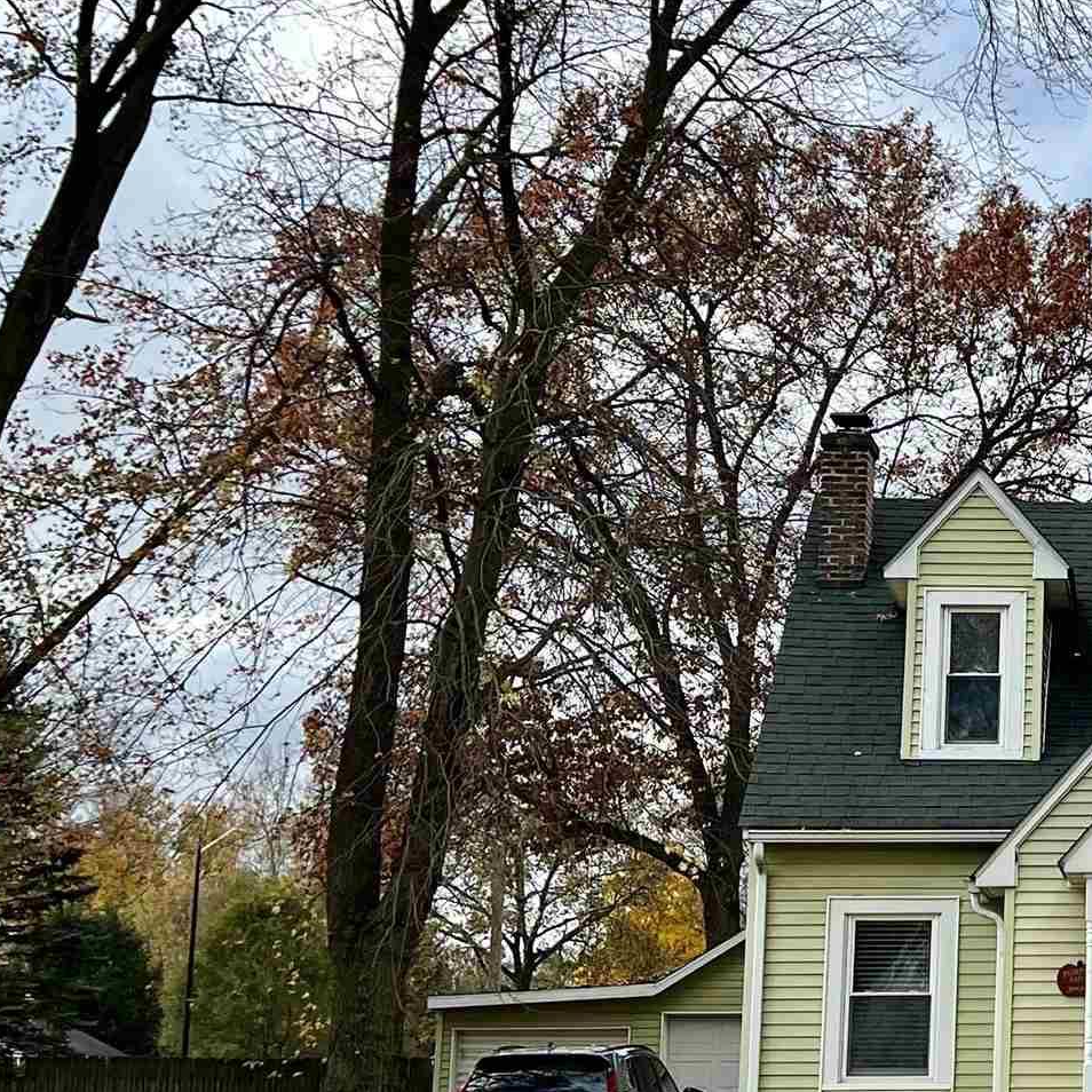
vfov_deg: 23.4
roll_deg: -0.2
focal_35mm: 74
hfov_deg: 21.7
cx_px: 1289
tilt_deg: +11.9
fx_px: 2641
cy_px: 528
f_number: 1.5
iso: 50
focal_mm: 5.7
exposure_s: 1/4630
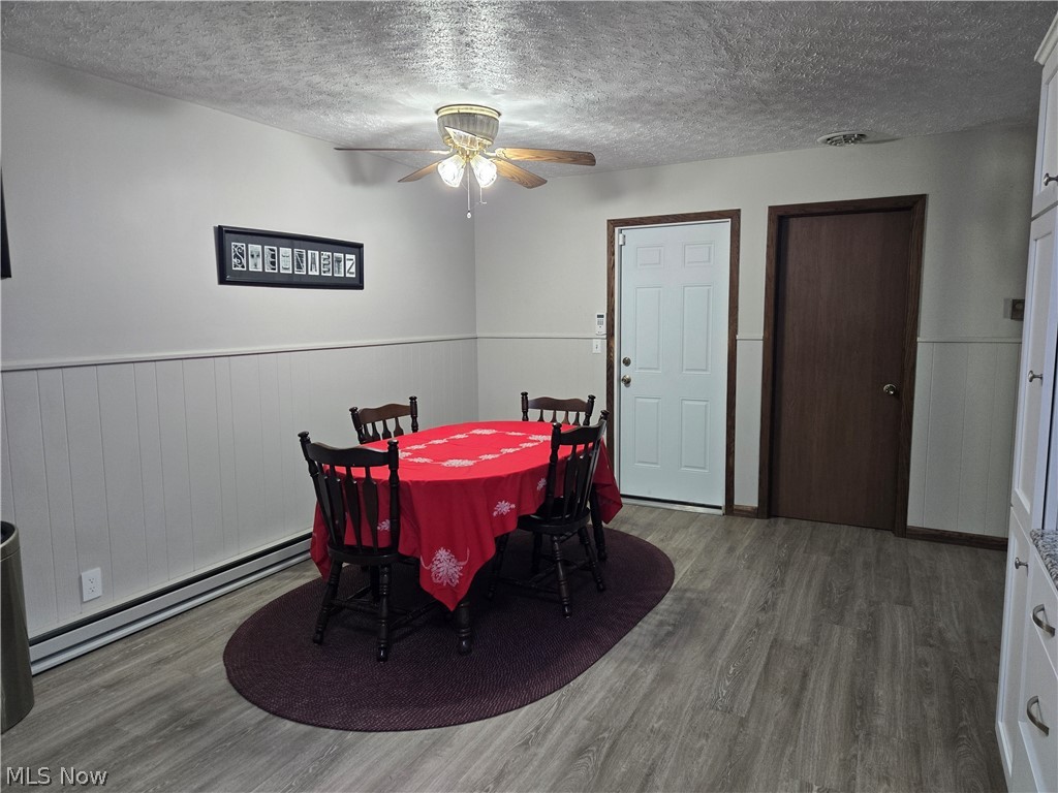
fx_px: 703
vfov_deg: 58.9
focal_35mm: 23
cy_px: 396
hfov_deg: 73.9
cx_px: 529
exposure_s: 1/120
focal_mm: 5.4
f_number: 1.8
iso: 320
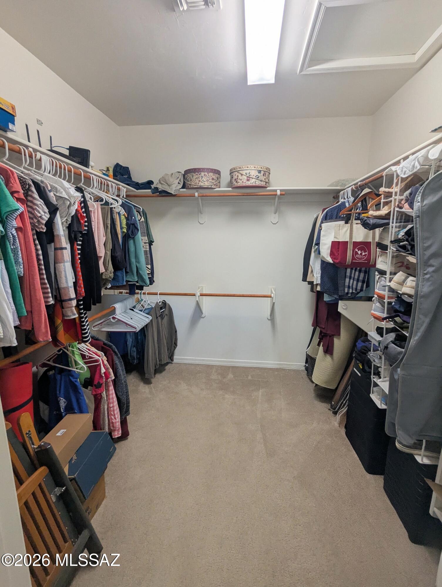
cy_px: 294
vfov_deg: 94.4
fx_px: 272
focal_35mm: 16
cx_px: 221
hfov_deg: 78.2
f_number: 2.2
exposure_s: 1/60
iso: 145
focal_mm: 2.35
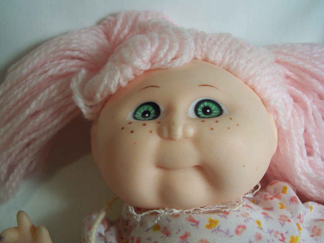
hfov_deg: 50.1
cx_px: 162
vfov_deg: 38.7
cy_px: 122
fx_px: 346
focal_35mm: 37
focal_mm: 5.6
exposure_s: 1/60
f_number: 2.8
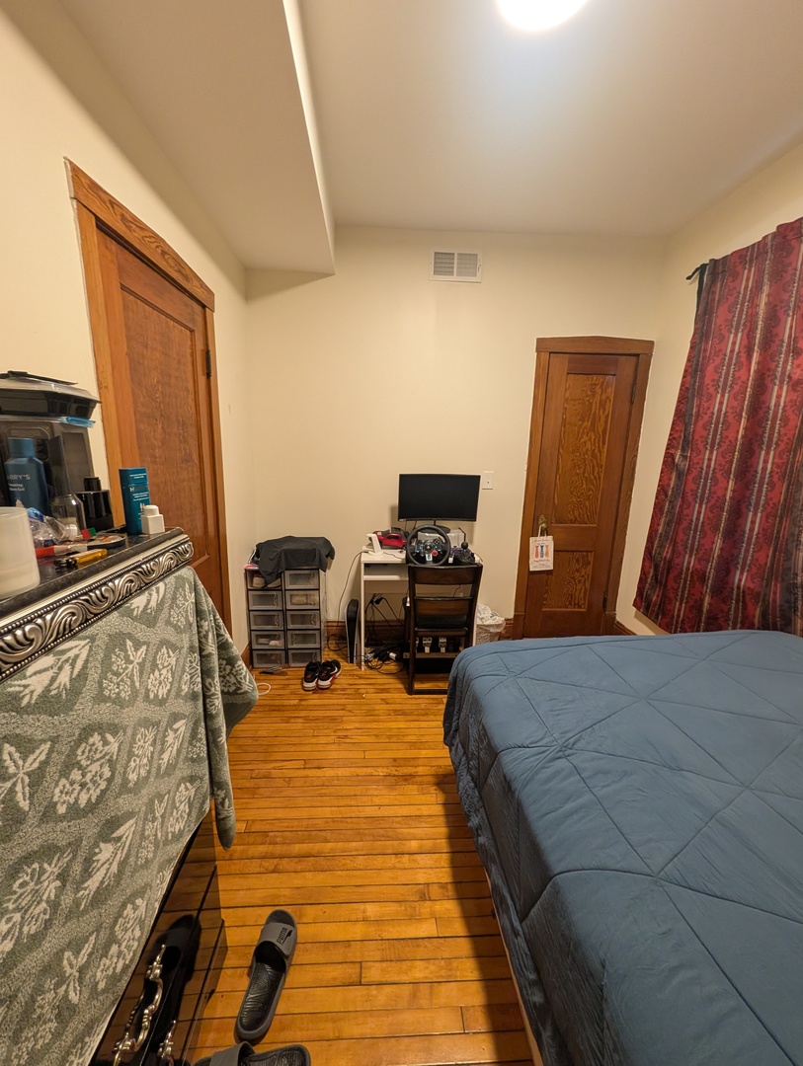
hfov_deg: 94.6
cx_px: 402
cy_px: 533
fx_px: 370
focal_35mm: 12
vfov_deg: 110.5
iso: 554
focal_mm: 2.02
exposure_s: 1/96.9
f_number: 1.7
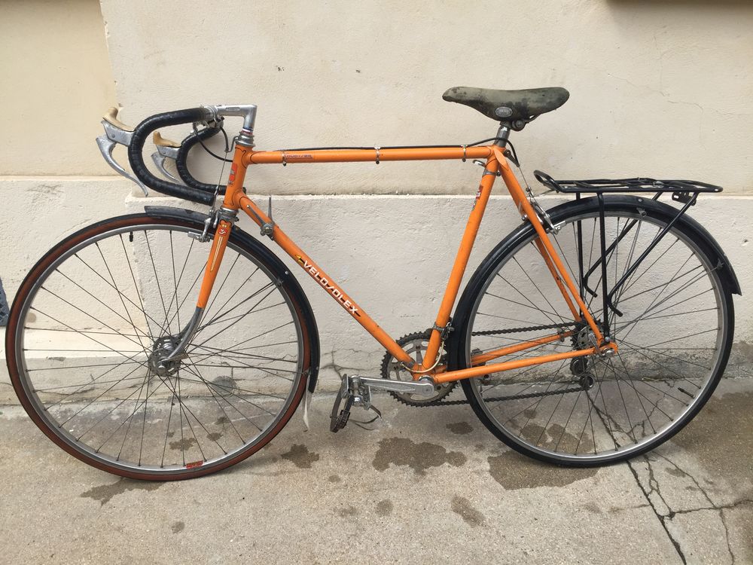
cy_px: 282
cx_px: 376
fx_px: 631
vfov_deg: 48.2
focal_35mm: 29
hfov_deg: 61.7
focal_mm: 4.15
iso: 32
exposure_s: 1/1014
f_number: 2.2
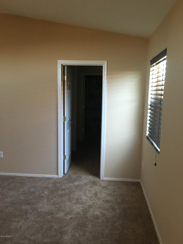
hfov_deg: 48.2
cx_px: 92
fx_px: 204
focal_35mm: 29
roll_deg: -0.8
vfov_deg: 61.7
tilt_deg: -7.5
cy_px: 122
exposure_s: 1/30
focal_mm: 4.15
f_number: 2.2
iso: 160
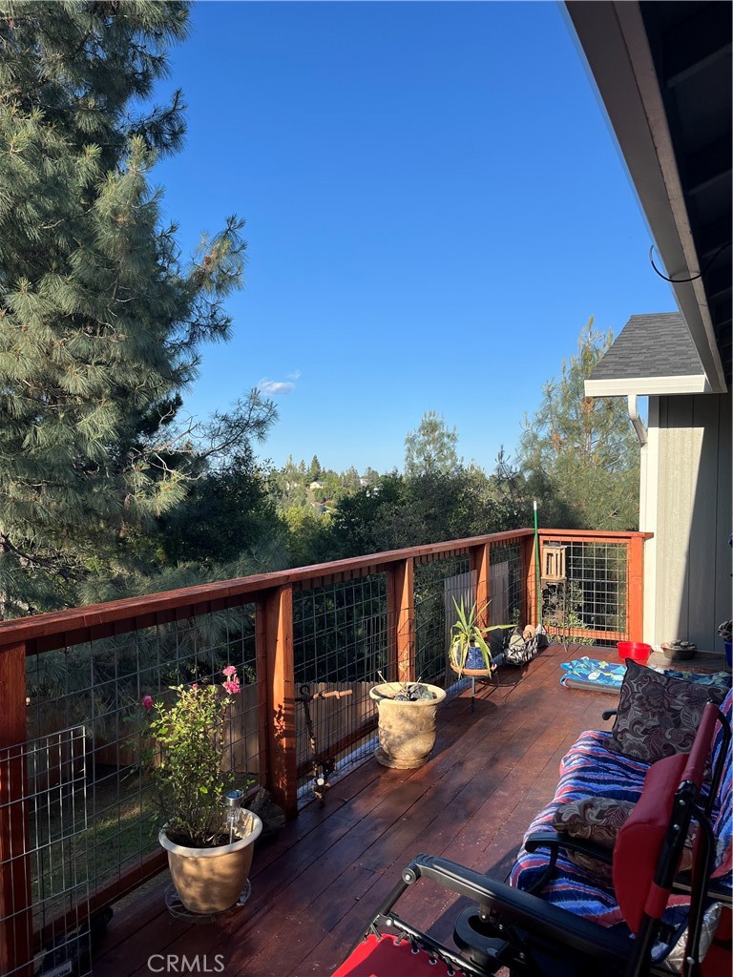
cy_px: 488
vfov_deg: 67.3
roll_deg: -0.4
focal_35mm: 26
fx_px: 734
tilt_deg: -1.4
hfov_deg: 53.1
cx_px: 366
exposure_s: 1/2309
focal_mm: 5.1
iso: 50
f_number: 1.6
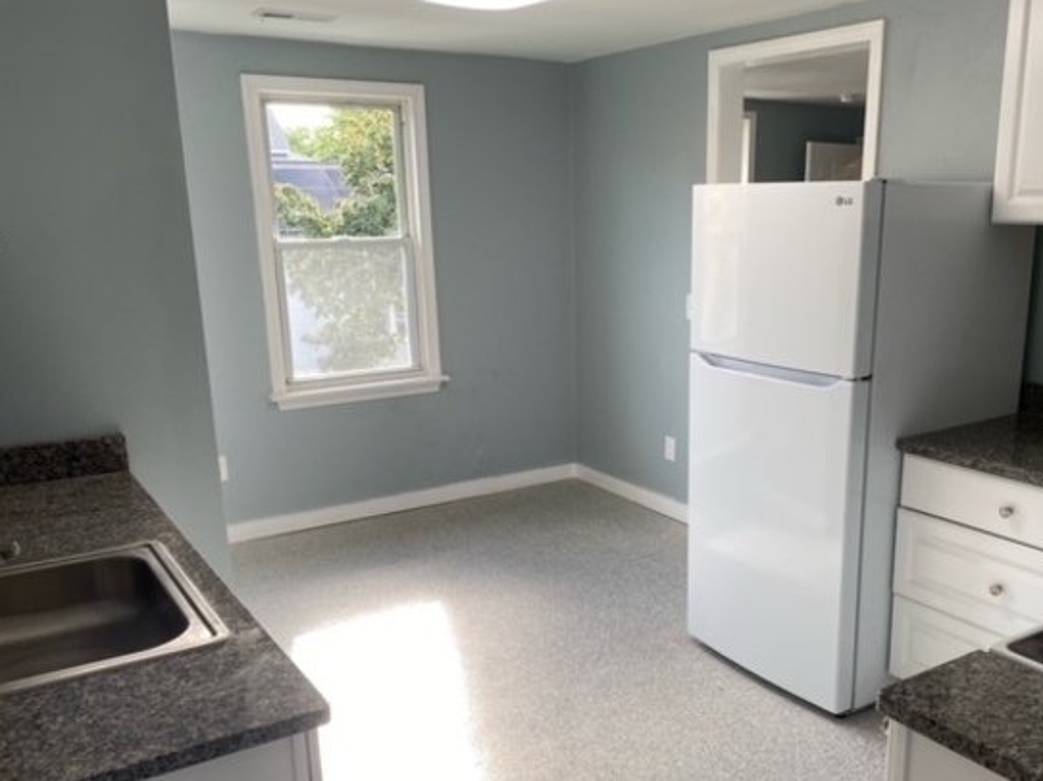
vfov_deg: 43.9
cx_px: 636
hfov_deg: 56.3
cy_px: 464
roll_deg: -0.4
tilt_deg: -15.6
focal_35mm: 32
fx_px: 964
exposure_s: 1/120
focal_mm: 4.25
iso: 40
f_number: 1.8
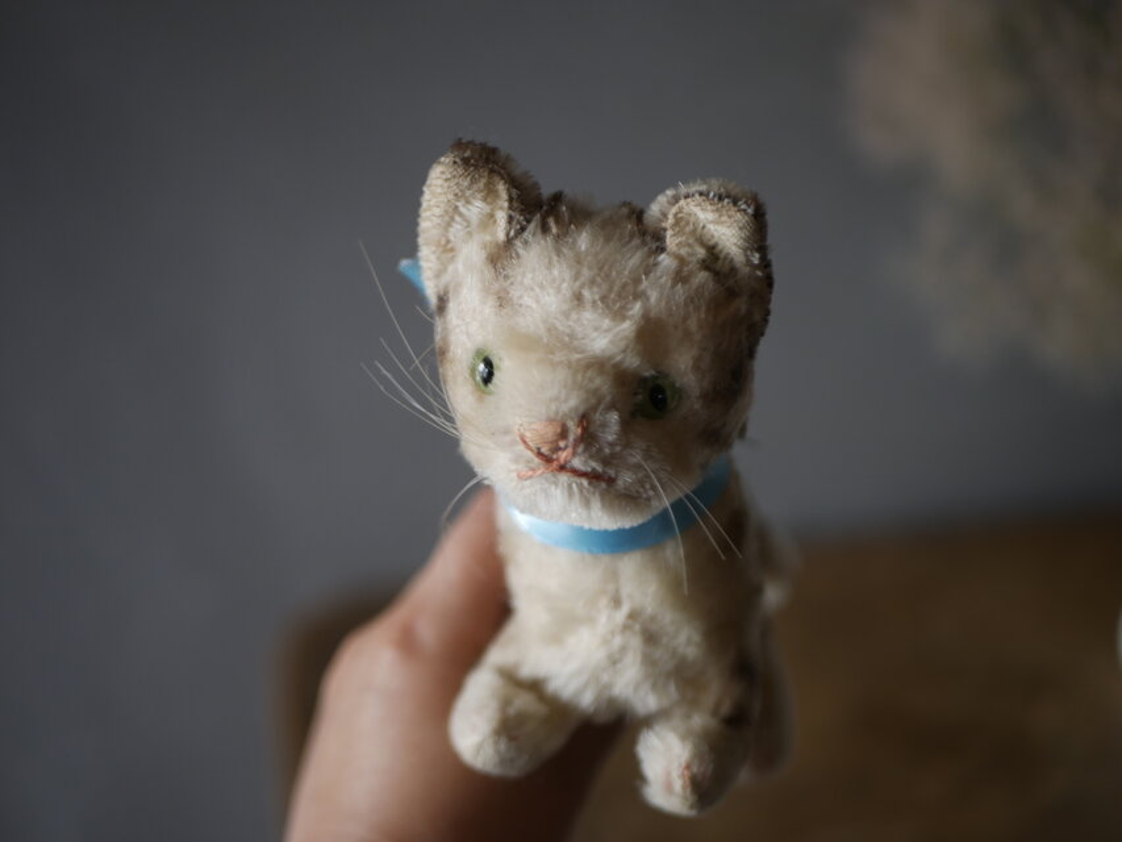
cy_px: 421
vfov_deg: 29.1
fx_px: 1621
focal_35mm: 50
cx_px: 561
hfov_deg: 38.2
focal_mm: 25
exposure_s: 1/80
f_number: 1.7
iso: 200
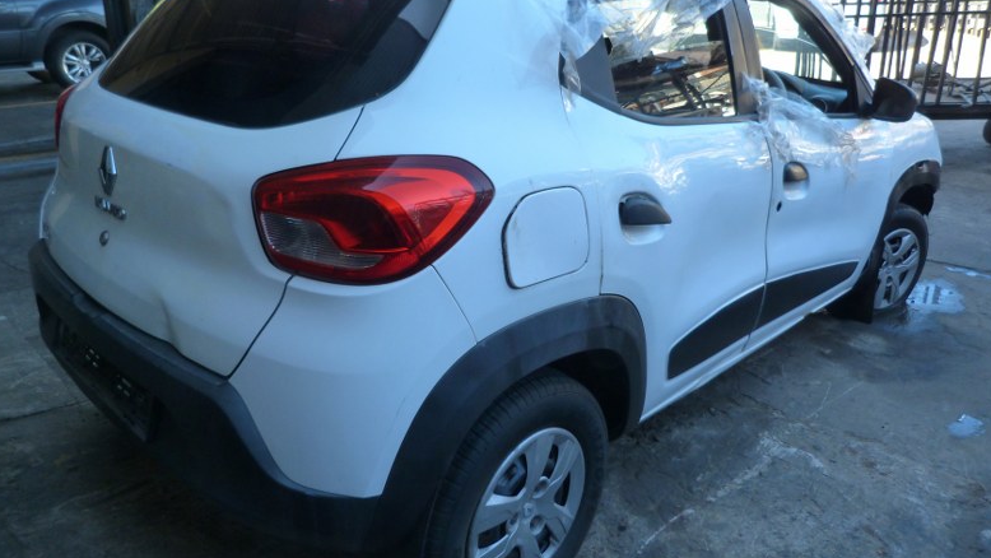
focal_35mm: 28
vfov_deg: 41.5
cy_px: 250
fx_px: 736
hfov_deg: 67.9
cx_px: 497
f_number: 2.8
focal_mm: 4.5
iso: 125
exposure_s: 1/80
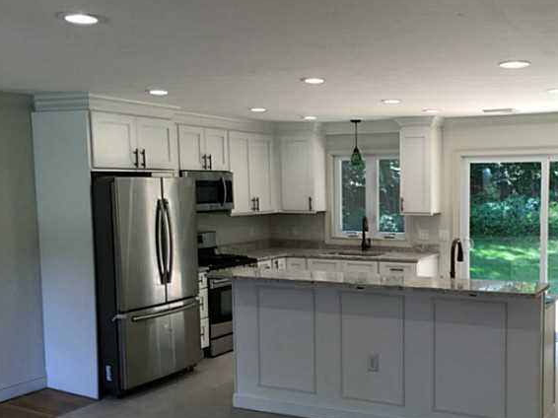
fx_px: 661
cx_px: 389
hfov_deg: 44.8
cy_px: 260
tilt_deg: -7.5
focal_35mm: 41
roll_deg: -0.4
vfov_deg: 34.9
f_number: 2.2
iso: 32
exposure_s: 1/40
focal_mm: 4.15
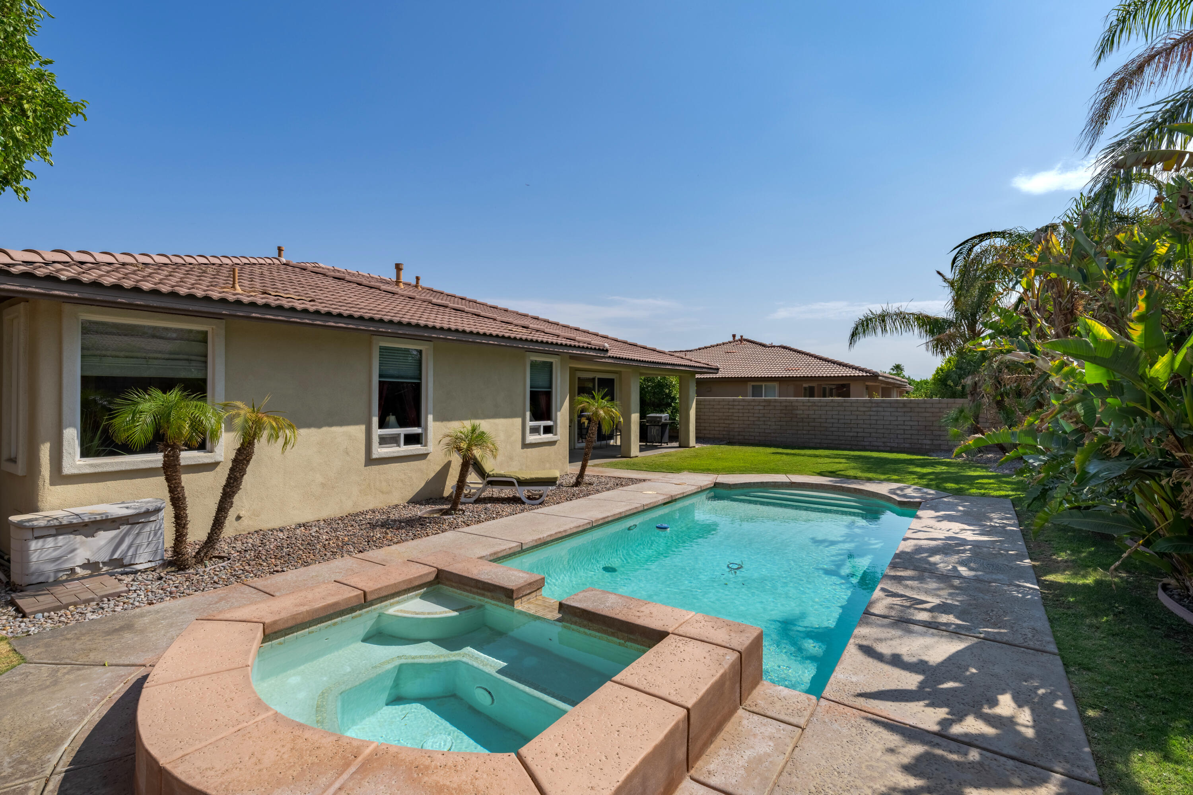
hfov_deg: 96.7
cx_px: 596
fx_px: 530
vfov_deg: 73.7
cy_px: 398
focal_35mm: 16
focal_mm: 16
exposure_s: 1/2000
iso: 100
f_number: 10
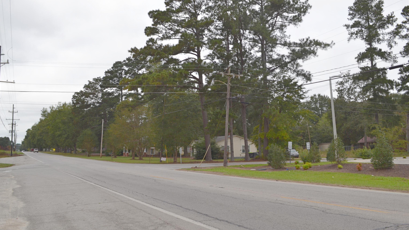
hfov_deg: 56.6
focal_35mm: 35
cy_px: 93
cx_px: 204
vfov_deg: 33.6
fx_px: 380
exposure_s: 1/200
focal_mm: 22
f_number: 7.1
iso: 100
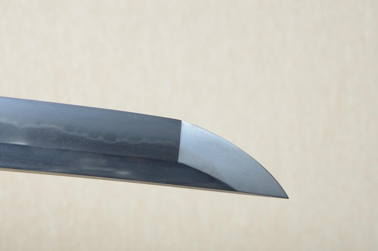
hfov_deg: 17.1
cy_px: 126
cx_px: 189
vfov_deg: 11.4
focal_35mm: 120
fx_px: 1259
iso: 400
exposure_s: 1/2
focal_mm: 80
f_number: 11
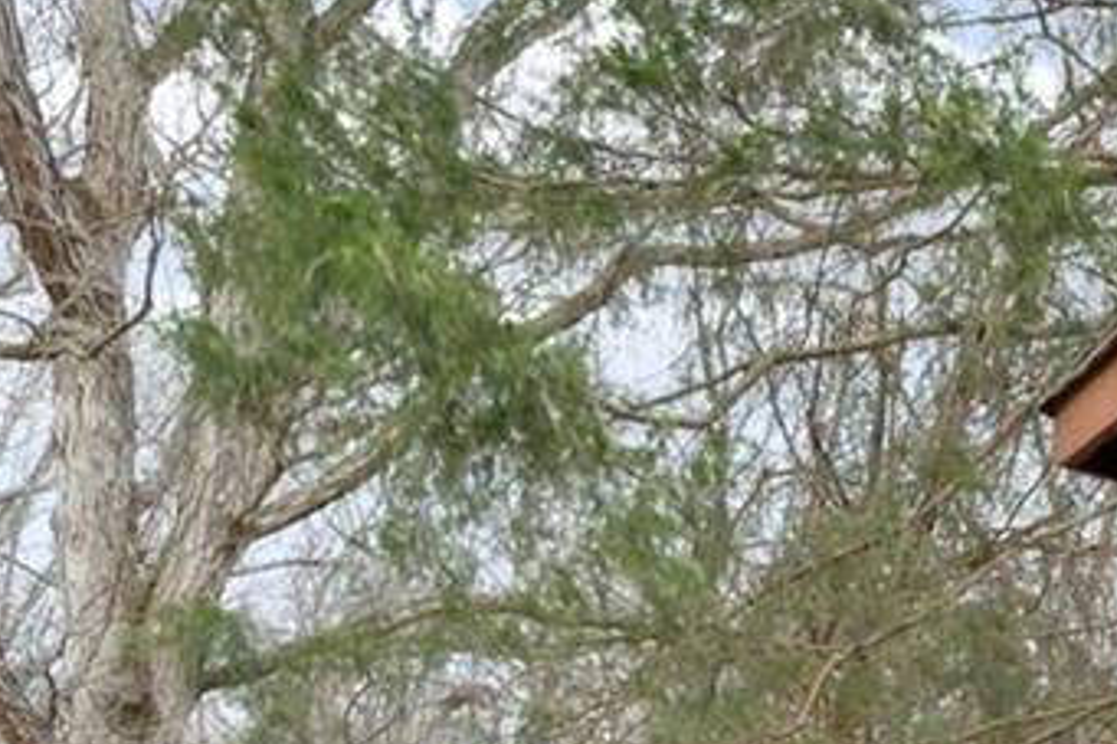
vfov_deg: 17.5
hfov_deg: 24.6
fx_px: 2326
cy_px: 834
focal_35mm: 75
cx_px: 1310
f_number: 8
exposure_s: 1/40
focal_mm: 16
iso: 400
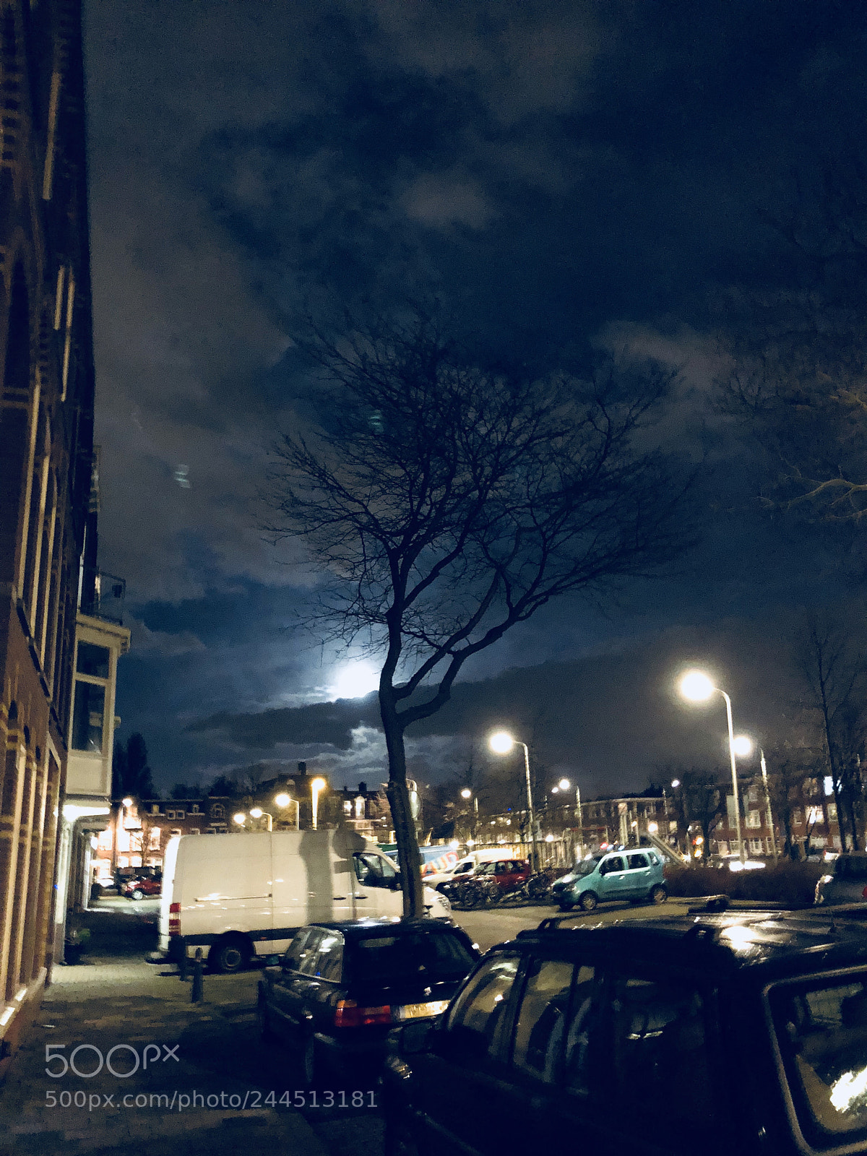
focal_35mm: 28
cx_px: 434
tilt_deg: +18.0
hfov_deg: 49.7
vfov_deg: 63.4
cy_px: 578
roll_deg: +1.6
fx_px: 935
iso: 800
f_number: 1.8
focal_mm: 3.99
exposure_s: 1/4
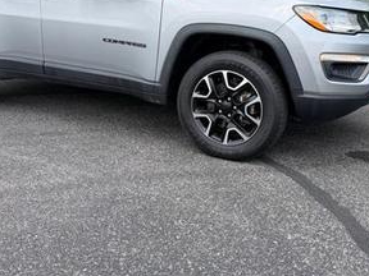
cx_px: 176
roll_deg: -0.2
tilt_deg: -4.5
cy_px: 50
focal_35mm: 42
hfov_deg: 44.8
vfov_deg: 33.2
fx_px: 448
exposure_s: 1/1464
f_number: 1.78
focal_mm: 6.76
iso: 80
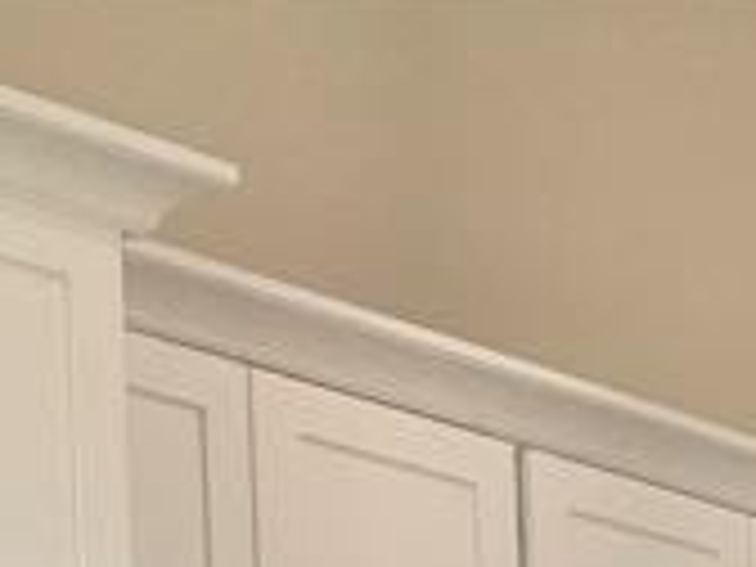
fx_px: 3320
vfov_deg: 8.3
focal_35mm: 152
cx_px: 1764
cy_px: 1706
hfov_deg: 11.1
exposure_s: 1/120
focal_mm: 5.1
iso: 40
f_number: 1.6
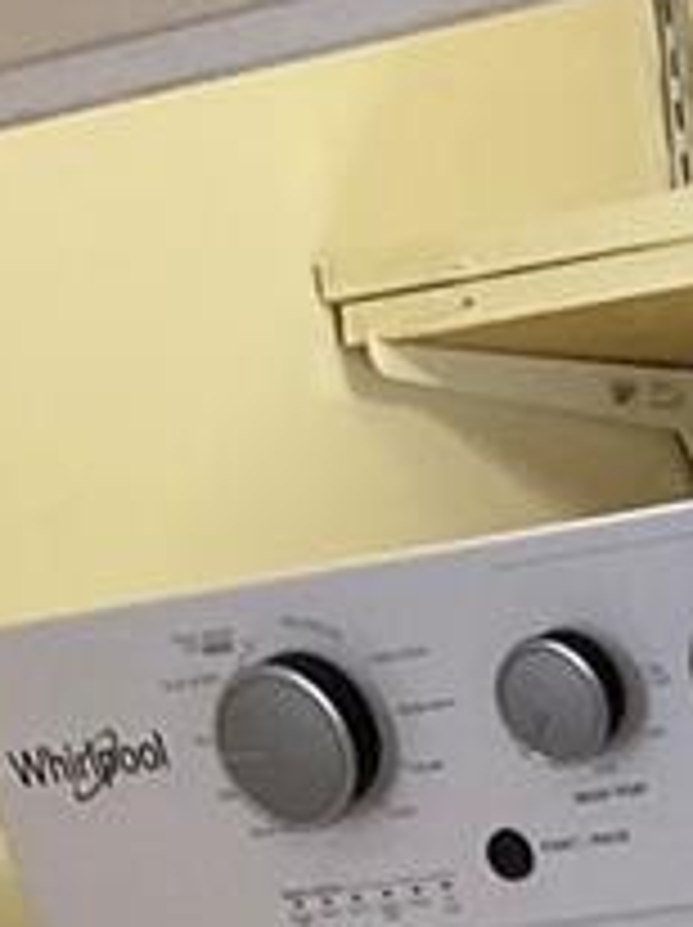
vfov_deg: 8.3
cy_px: 2552
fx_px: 5590
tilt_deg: -15.0
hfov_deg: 7.1
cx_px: 742
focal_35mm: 209
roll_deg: +6.1
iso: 200
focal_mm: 3.99
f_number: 1.8
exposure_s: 1/60
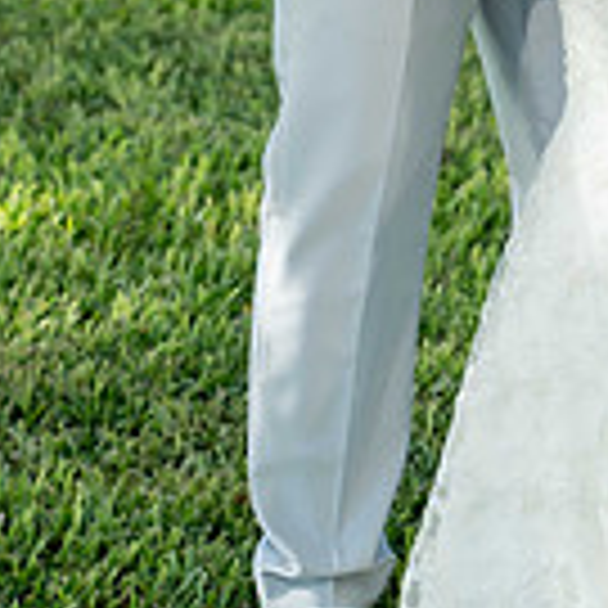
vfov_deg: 10.0
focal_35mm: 167
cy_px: -383
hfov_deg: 10.4
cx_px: 658
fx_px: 3319
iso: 500
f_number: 4
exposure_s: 1/500
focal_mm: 59
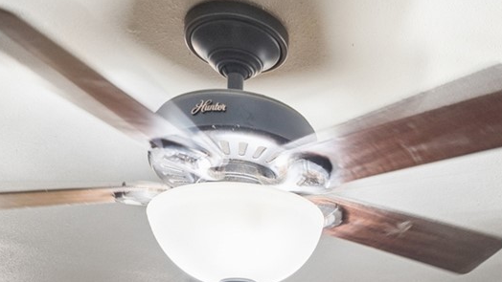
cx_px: 388
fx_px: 759
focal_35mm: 57
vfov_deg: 17.3
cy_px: 506
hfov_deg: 35.6
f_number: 2.8
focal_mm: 14
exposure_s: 1/60
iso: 400
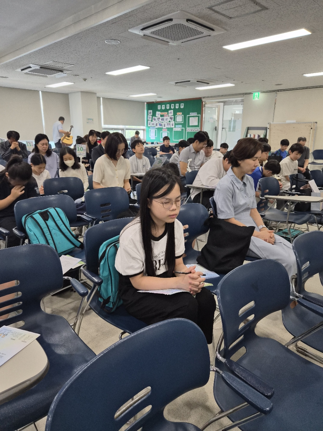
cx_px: 162
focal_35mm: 23
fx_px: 286
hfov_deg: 58.9
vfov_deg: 73.9
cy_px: 216
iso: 200
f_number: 1.8
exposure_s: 1/120
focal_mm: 5.4
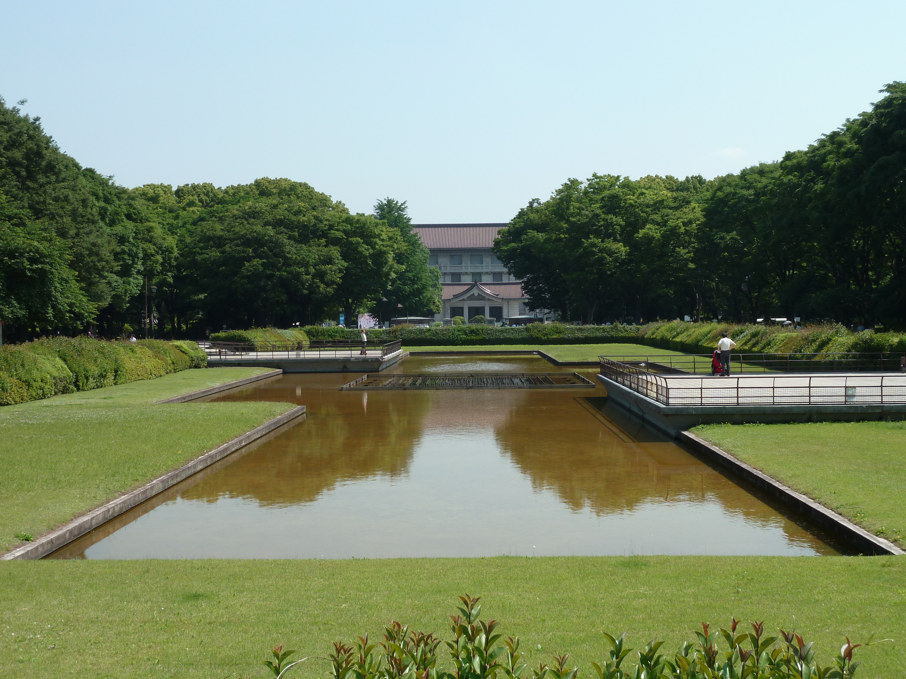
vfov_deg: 32.9
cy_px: 340
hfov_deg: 42.9
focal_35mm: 44
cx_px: 453
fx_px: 1152
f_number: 4
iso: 80
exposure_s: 1/400
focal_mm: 7.3
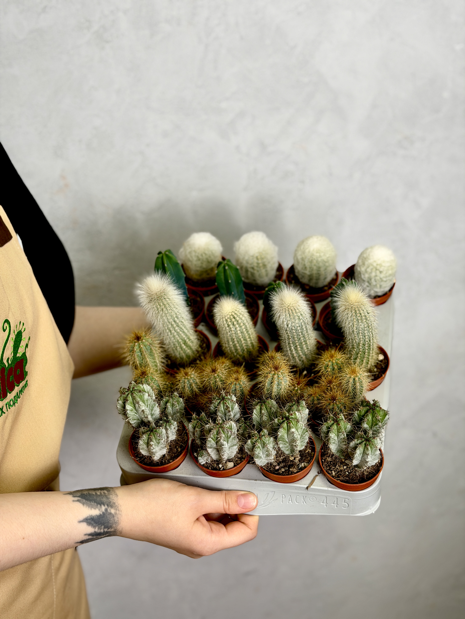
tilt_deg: -20.4
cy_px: 310
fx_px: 860
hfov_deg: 30.3
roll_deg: +1.6
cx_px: 232
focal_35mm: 48
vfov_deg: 39.7
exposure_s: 1/208
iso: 50
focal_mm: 6.76
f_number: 1.78
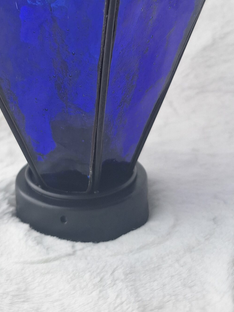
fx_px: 396
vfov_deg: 39.9
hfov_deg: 32.7
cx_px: 83
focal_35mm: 44
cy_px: 33
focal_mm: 5.54
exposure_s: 1/50
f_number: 1.8
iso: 40
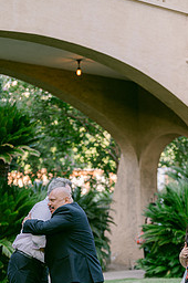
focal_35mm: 88
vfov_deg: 22.7
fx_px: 691
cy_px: 242
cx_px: 121
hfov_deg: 15.5
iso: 100
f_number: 2
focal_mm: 50
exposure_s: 1/250
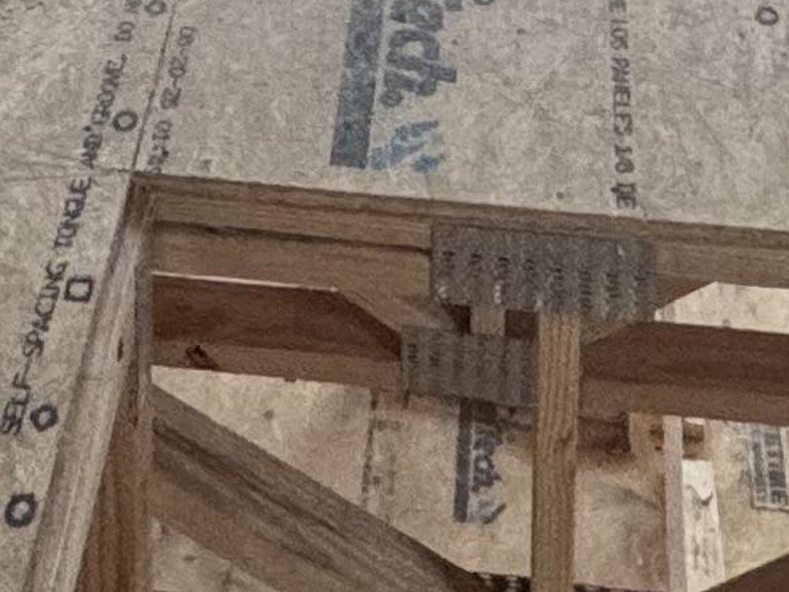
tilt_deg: -4.6
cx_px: 333
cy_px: -1301
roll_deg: -1.7
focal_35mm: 95
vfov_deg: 10.2
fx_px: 2166
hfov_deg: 20.6
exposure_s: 1/99
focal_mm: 2.22
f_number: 2.2
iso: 250
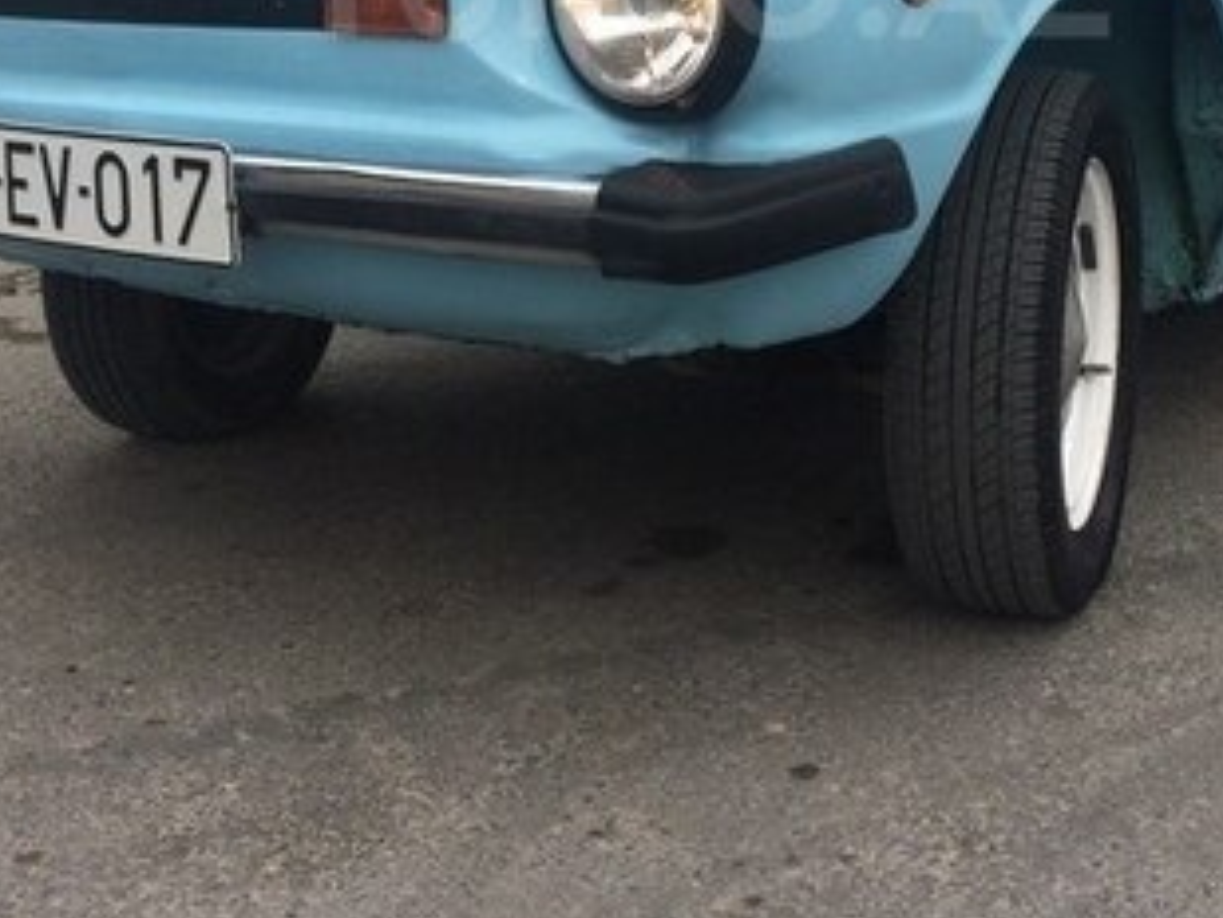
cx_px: 705
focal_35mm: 62
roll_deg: +2.0
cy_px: -22
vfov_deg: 22.6
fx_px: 2191
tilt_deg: -6.5
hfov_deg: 31.1
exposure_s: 1/2053
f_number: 2.2
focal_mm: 4.15
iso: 32
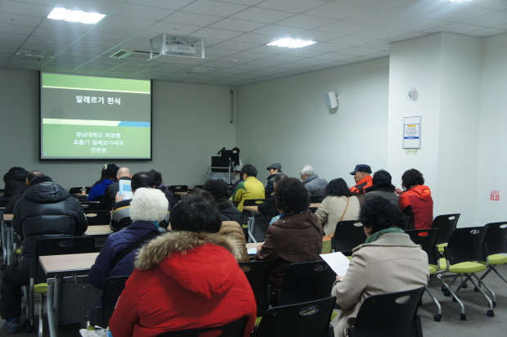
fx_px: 528
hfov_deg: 51.3
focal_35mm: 38
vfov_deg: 35.4
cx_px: 254
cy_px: 168
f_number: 4
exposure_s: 1/40
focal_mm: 25
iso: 400
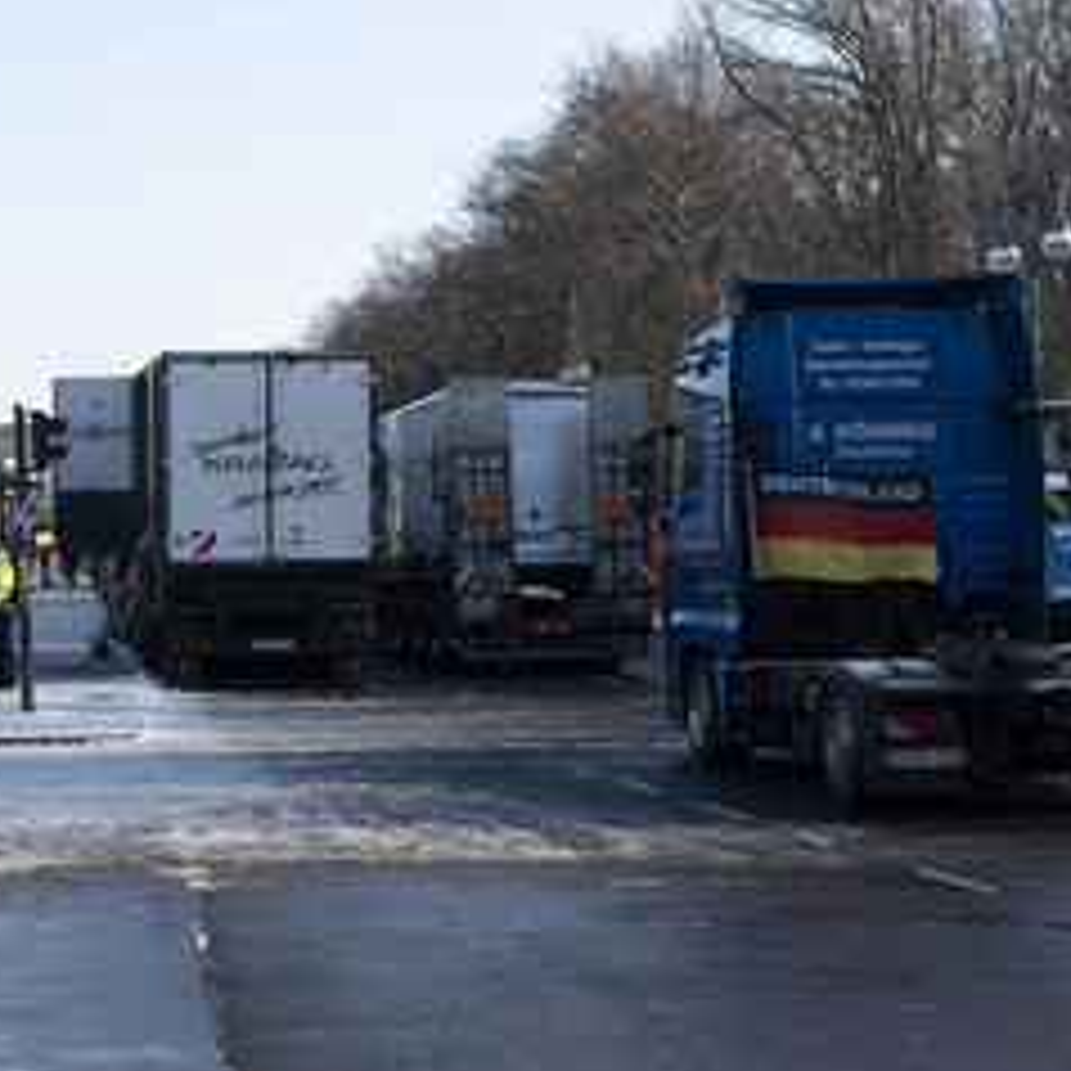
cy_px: 450
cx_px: 79
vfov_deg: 21.9
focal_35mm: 79
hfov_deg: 21.4
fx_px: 2765
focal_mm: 33.1
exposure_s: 1/400
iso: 125
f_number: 5
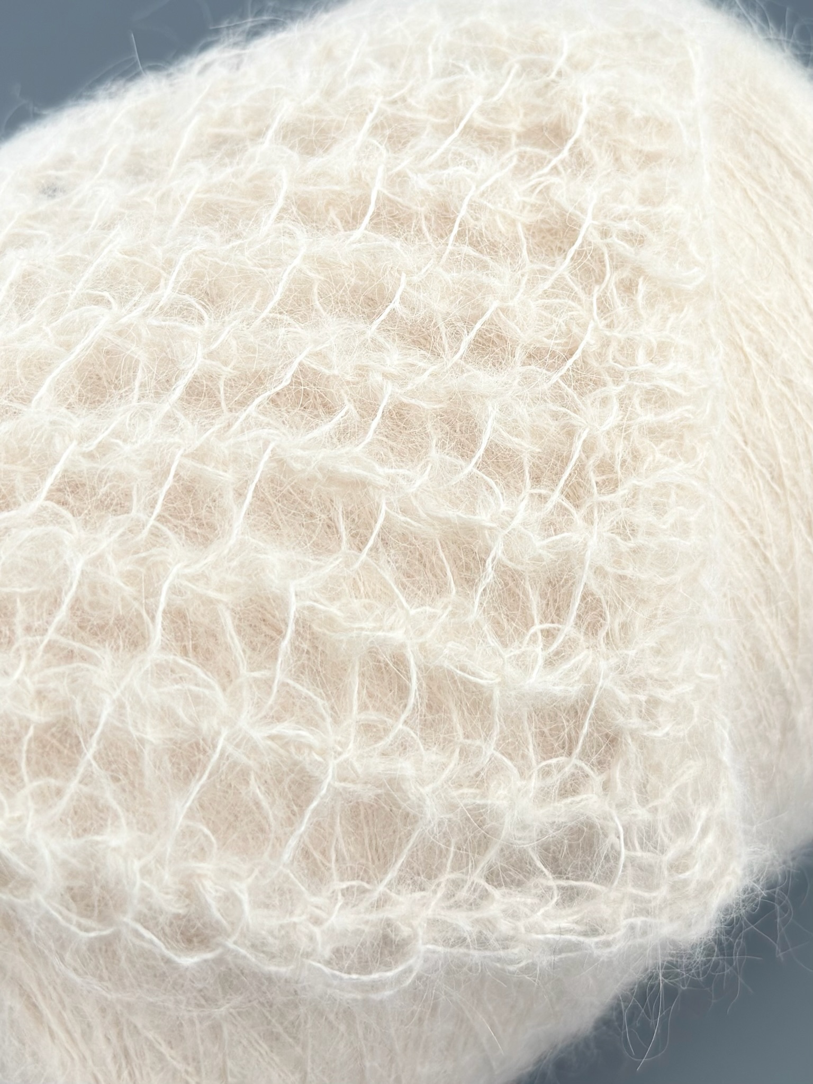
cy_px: 542
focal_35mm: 24
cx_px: 406
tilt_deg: -32.9
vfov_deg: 71.6
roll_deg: -3.7
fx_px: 752
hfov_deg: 56.8
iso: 64
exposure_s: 1/1339
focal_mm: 6.76
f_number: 1.78
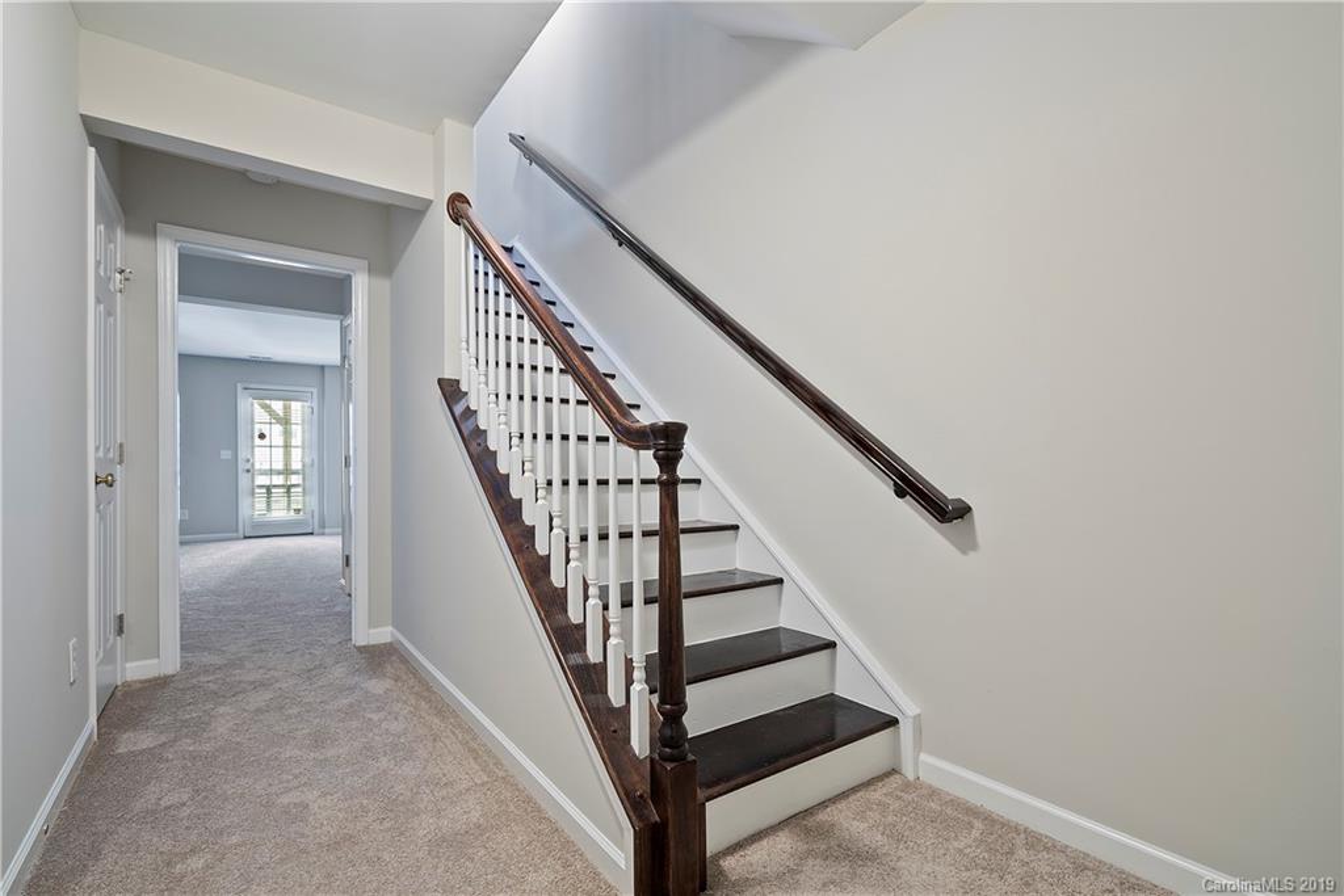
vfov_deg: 73.8
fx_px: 597
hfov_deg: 96.7
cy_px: 448
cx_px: 672
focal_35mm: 16
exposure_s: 1.3
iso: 250
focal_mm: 16
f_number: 7.1
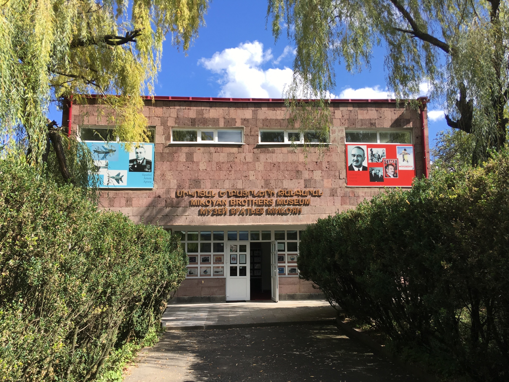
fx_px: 426
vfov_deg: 48.2
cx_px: 254
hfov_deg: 61.7
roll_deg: +1.1
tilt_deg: +9.4
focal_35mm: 29
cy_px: 191
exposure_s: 1/810
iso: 25
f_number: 2.2
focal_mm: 4.15
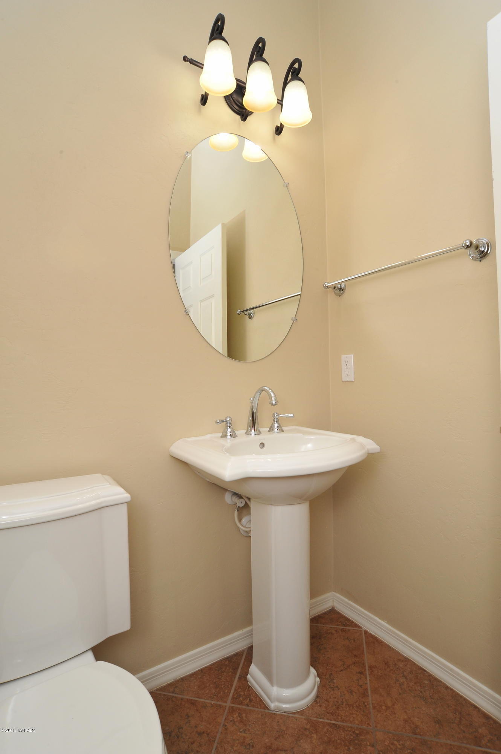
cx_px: 250
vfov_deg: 90.0
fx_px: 376
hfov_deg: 67.3
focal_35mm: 18
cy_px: 377
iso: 1000
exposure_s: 1/50
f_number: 13
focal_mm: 18
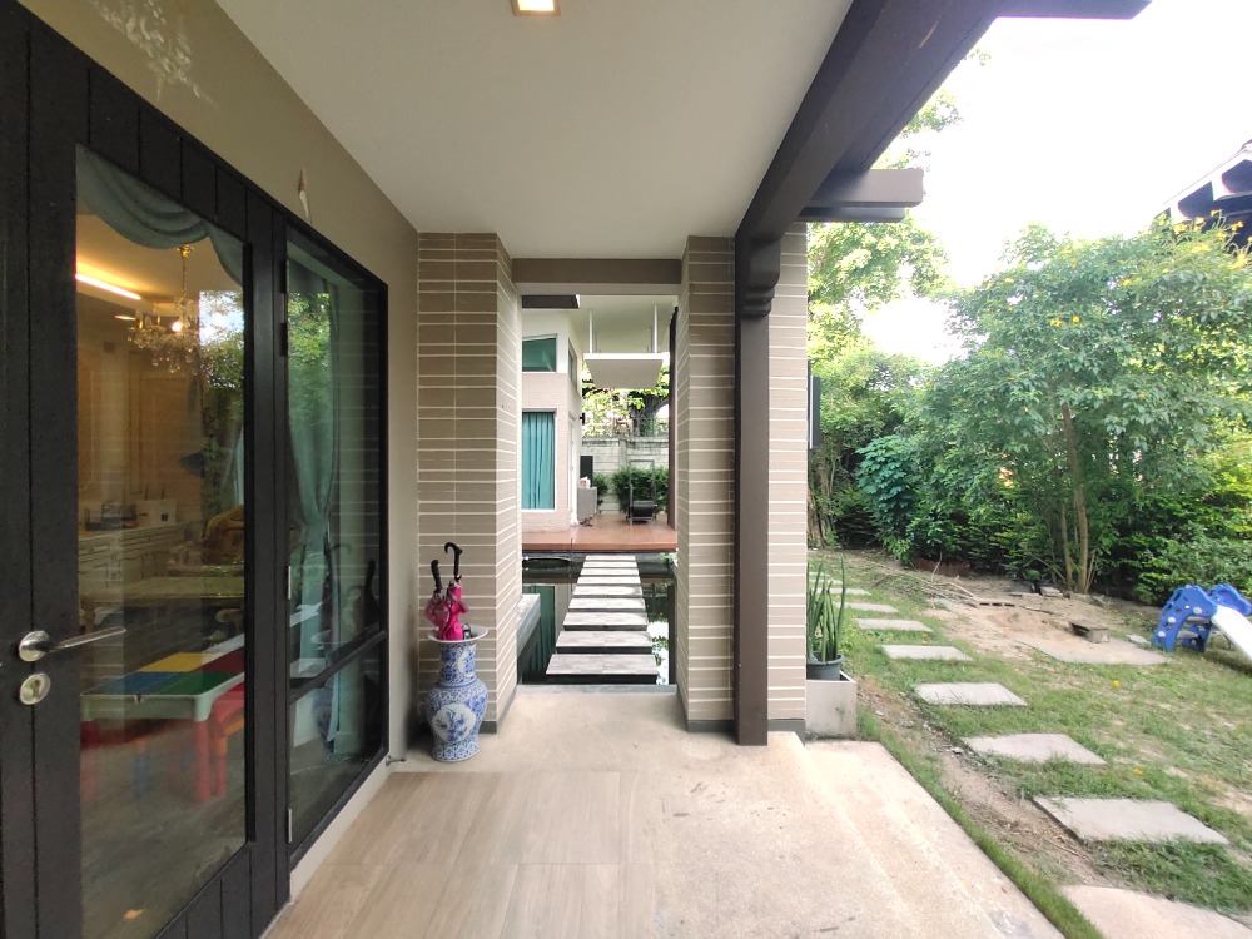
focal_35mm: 16
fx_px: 579
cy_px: 470
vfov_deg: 78.1
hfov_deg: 94.5
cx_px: 626
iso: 69
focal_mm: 1.64
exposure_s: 1/100
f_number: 2.2
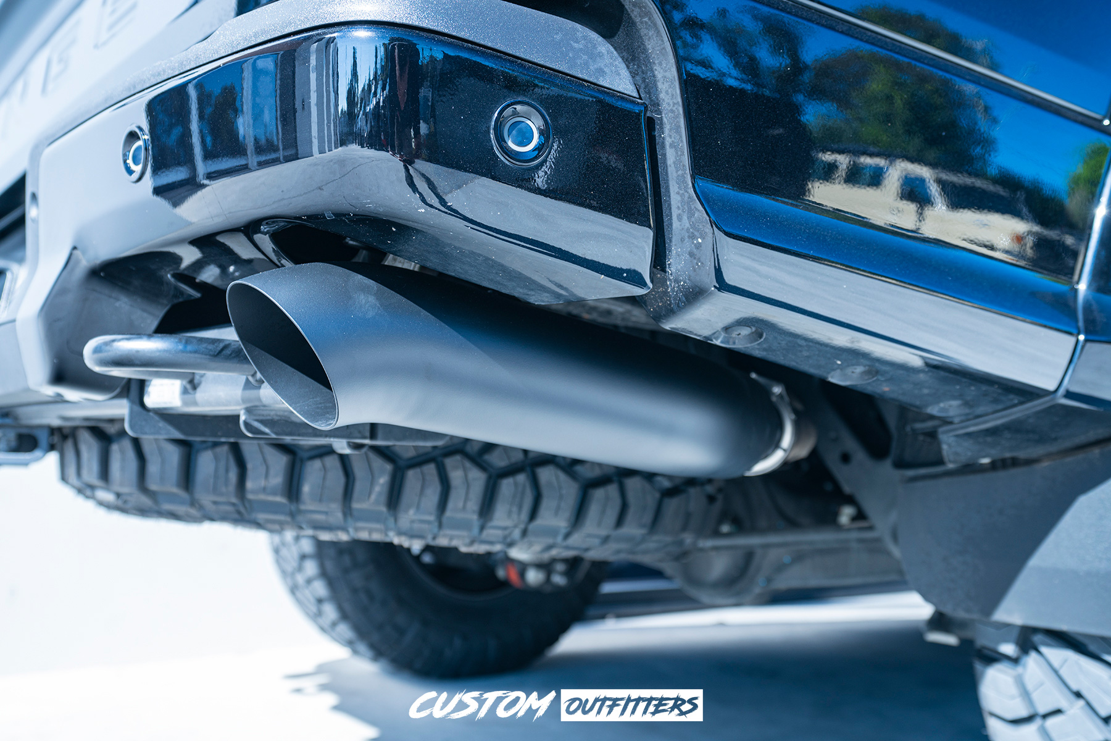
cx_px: 556
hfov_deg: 61.9
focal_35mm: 30
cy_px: 370
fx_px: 926
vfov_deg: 43.6
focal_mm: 30
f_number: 4
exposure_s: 1/60
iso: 100
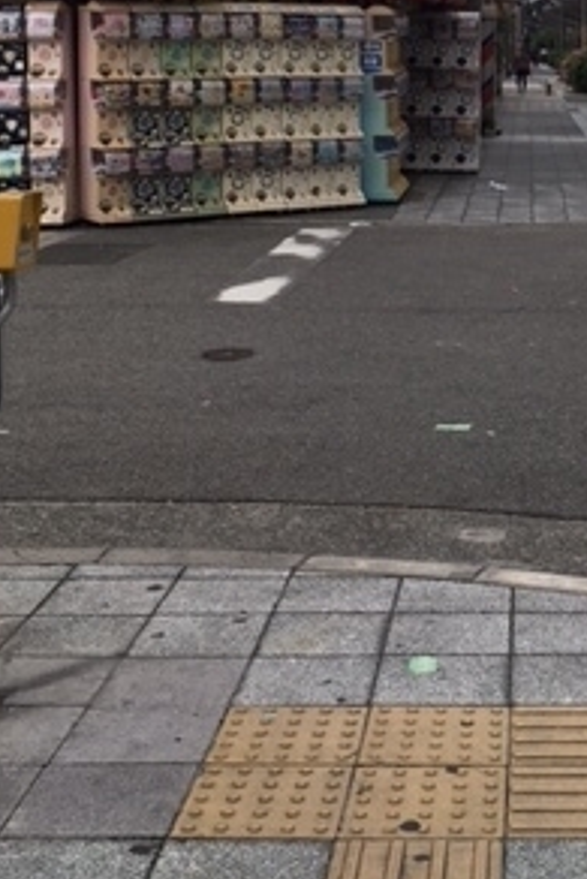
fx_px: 1612
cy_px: 120
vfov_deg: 29.5
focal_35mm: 66
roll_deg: +0.2
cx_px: 533
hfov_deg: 20.2
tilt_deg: -3.1
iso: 25
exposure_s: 1/242
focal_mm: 4.15
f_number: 2.2
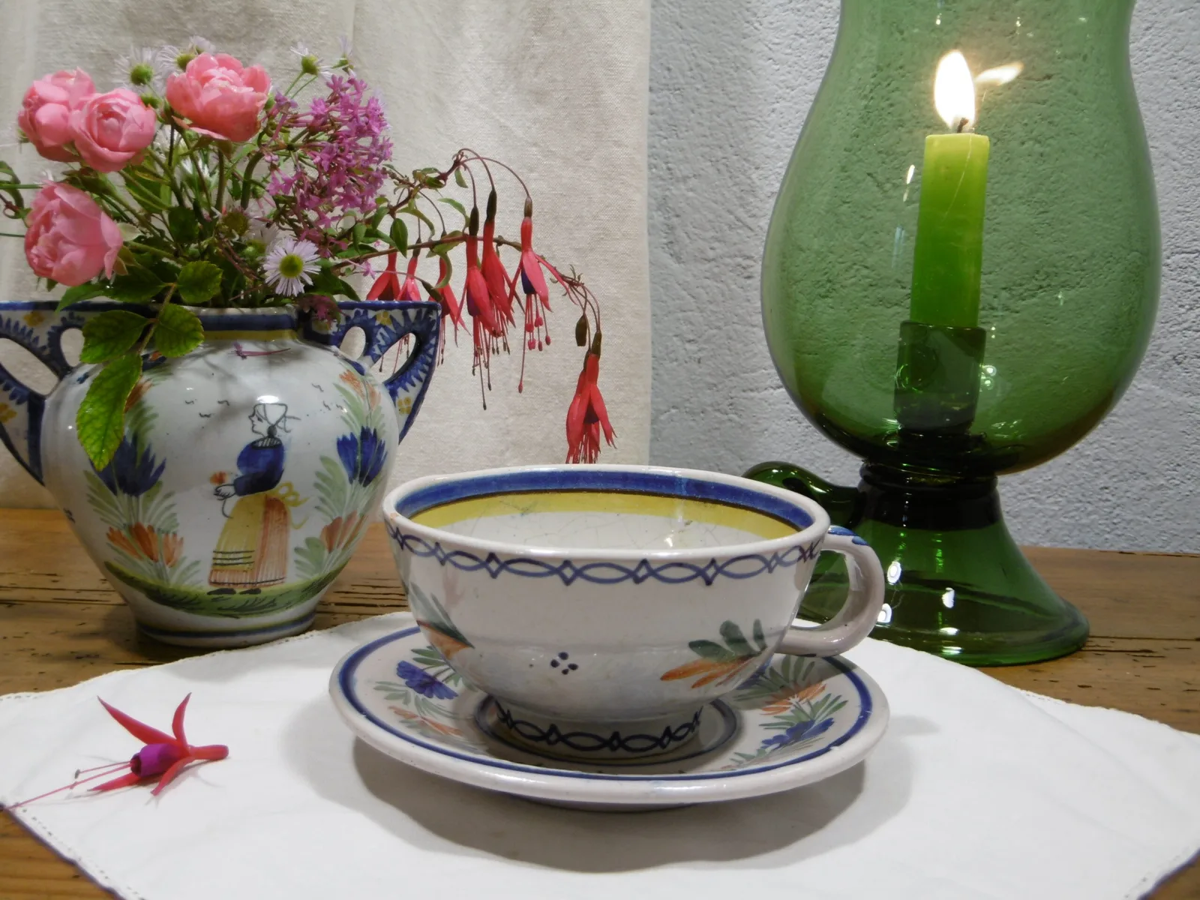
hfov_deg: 49.0
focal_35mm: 38
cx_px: 600
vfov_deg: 37.7
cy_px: 450
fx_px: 1317
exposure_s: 1/13
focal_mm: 6.8
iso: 100
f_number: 3.7
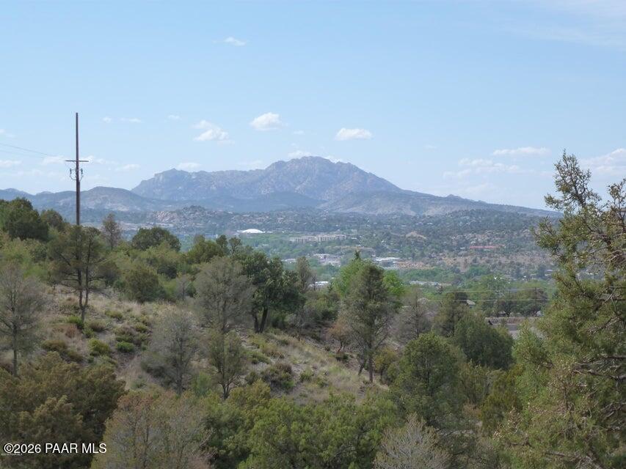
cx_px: 313
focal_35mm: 82
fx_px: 1483
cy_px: 234
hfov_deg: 23.8
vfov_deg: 18.0
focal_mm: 14.8
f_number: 4.8
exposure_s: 1/500
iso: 160
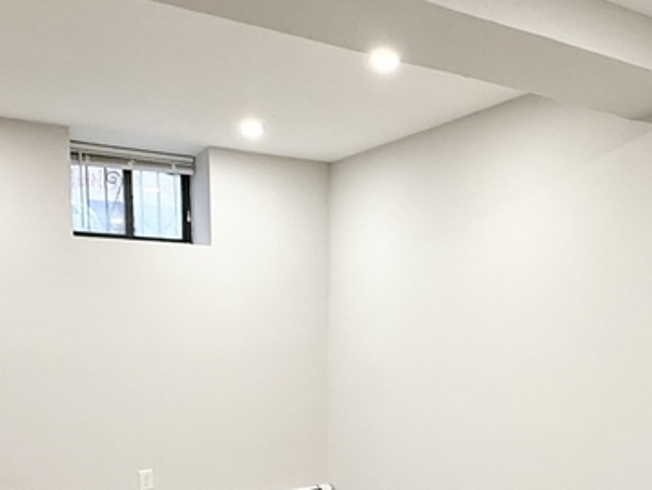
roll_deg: -0.4
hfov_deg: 46.0
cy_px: 379
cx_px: 435
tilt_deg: -4.4
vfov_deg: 35.1
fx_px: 754
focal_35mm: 40
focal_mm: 2.22
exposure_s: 1/120
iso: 250
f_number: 2.2
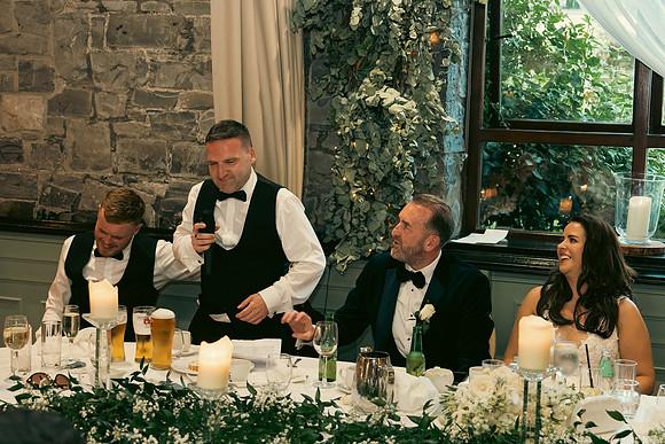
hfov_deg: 32.9
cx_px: 332
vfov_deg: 22.3
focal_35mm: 61
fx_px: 1127
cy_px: 222
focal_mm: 41
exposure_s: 1/160
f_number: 3.5
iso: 2500
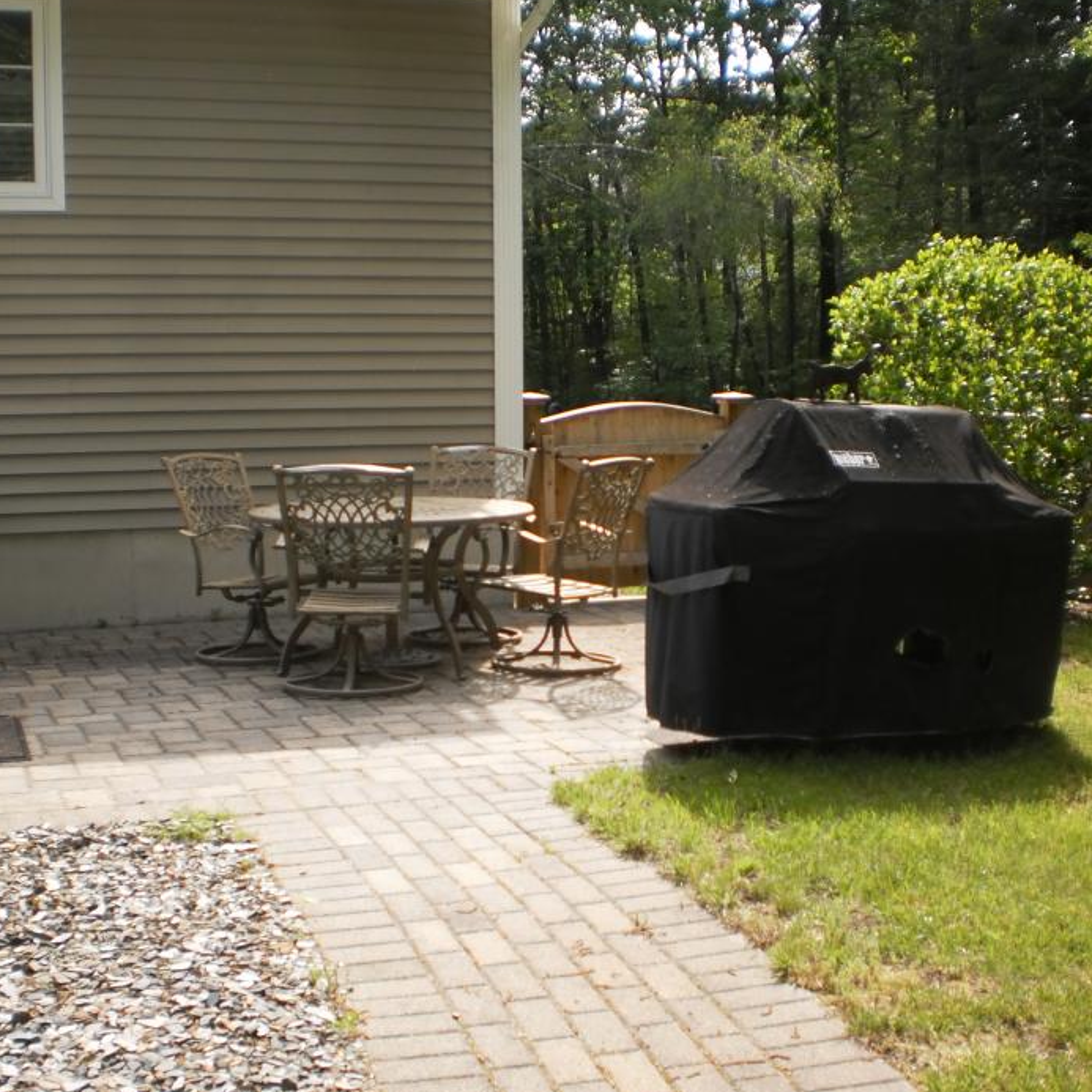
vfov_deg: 36.1
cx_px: 539
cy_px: 561
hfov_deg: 36.1
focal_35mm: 47
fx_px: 1677
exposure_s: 1/250
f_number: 3.1
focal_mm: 6.3
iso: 100
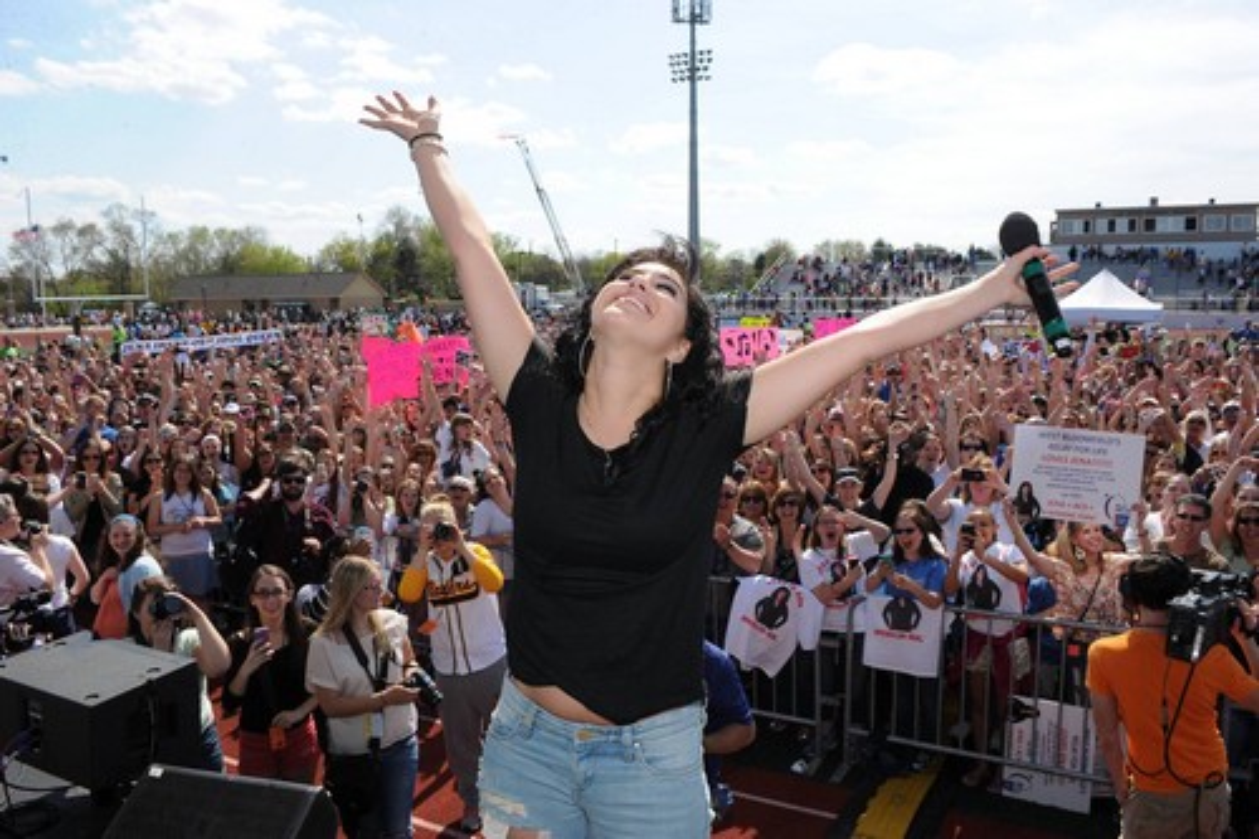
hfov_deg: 65.5
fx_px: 979
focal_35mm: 28
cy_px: 420
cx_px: 630
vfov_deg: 46.4
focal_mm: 28
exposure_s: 1/200
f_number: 13
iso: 250
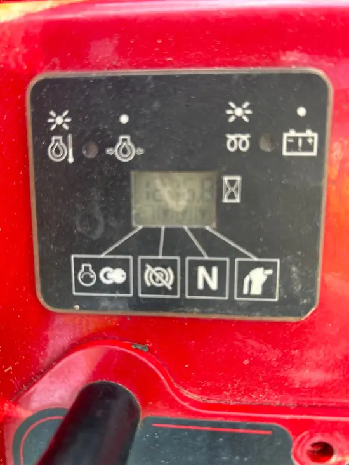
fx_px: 349
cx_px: 174
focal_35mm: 26
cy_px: 232
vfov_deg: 67.3
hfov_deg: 53.1
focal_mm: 5.7
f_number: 1.5
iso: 40
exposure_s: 1/156
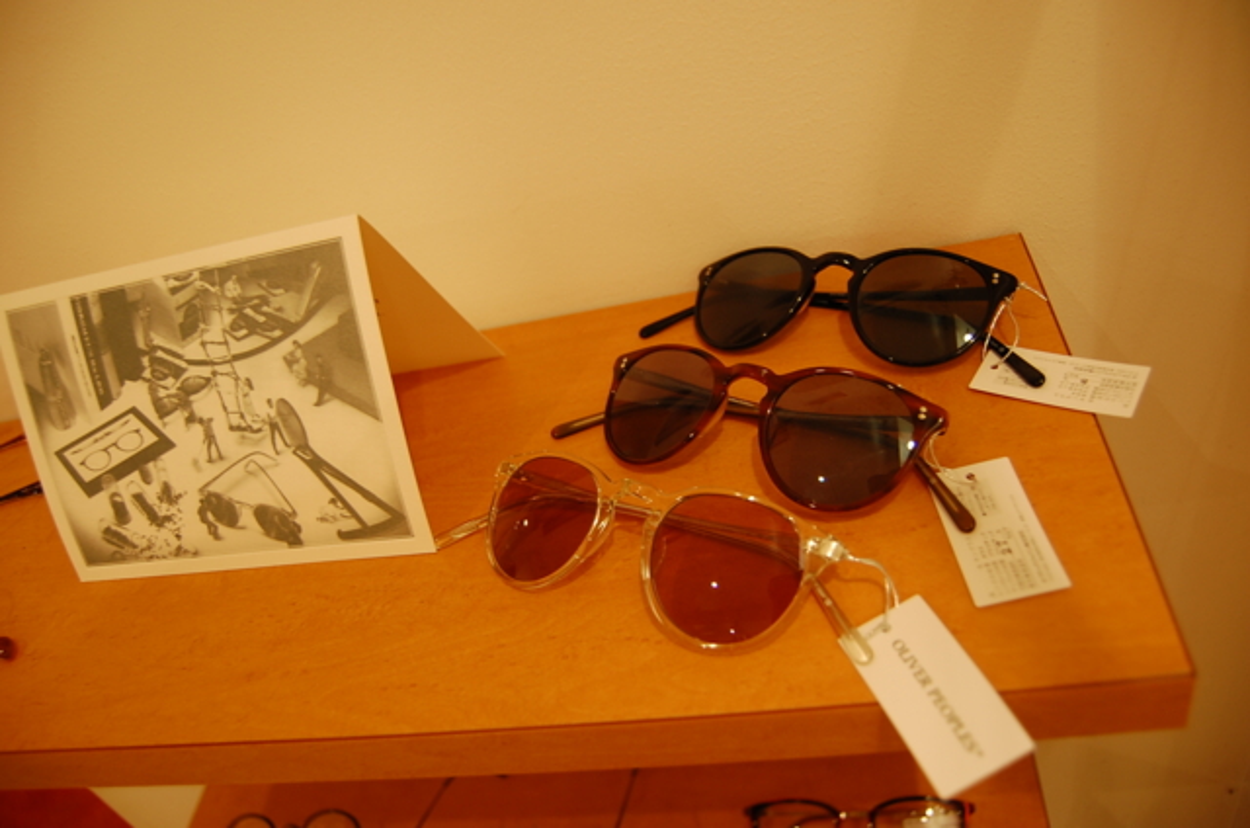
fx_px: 936
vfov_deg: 47.7
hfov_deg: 67.5
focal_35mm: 27
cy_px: 414
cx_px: 625
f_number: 3.5
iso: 200
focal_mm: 18
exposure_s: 1/15
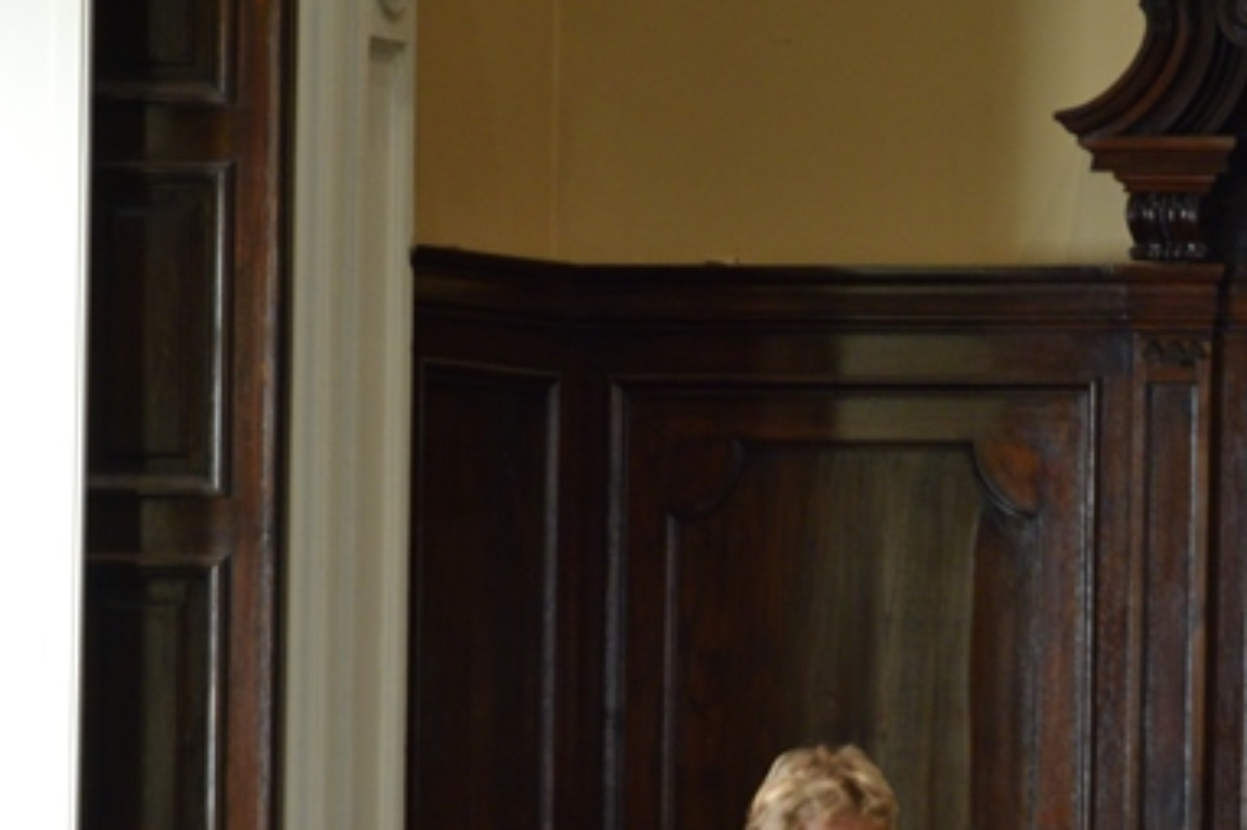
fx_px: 11392
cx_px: 755
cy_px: 695
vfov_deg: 4.2
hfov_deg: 6.3
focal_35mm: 329
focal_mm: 105
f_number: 5.6
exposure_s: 1/60
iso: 1400
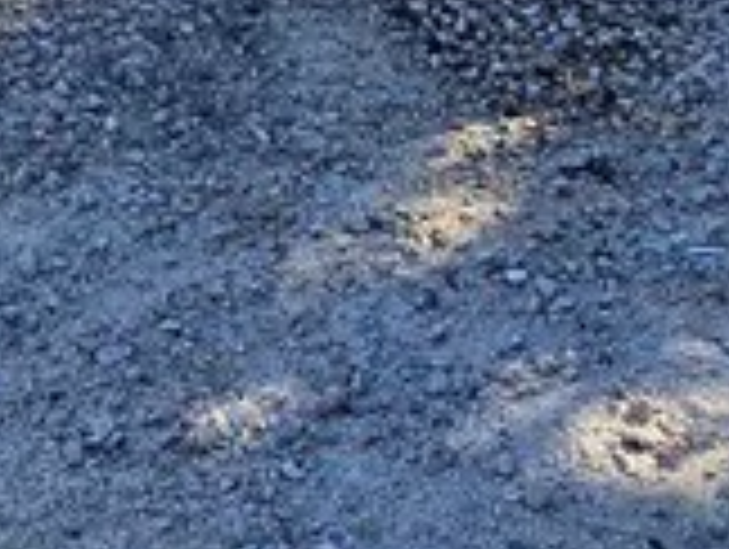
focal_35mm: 82
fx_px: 1729
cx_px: -274
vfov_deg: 15.4
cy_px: -457
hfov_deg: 21.1
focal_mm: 2.2
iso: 50
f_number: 2.2
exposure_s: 1/667
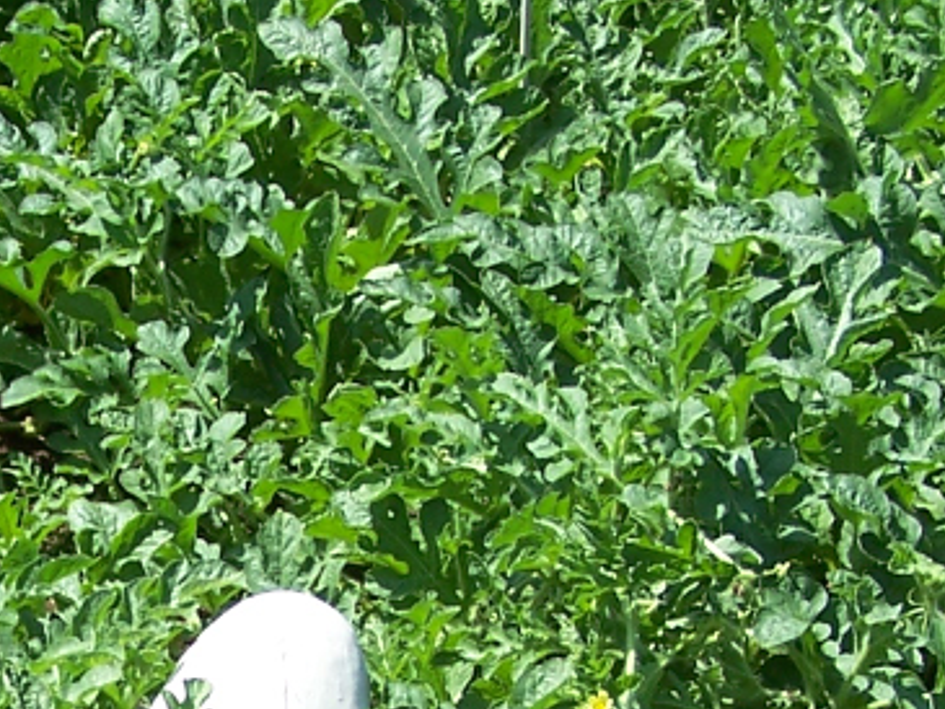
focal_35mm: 134
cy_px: 686
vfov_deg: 11.0
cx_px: 47
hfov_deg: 14.5
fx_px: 3659
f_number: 2.8
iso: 80
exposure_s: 1/1000
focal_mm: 6.3
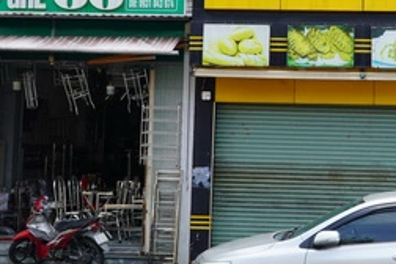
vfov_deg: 18.6
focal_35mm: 73
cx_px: 332
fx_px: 803
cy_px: 87
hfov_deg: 27.0
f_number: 5
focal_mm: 18
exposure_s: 1/200
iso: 100
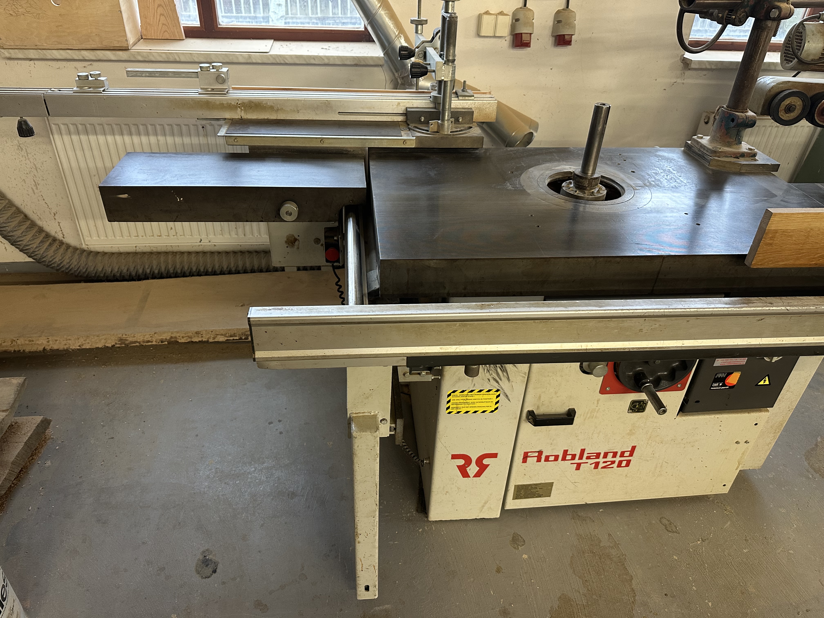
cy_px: 309
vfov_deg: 56.8
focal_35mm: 24
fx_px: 571
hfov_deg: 71.6
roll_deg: -2.3
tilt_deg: -34.1
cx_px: 412
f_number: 1.78
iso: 250
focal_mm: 6.86
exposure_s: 1/50
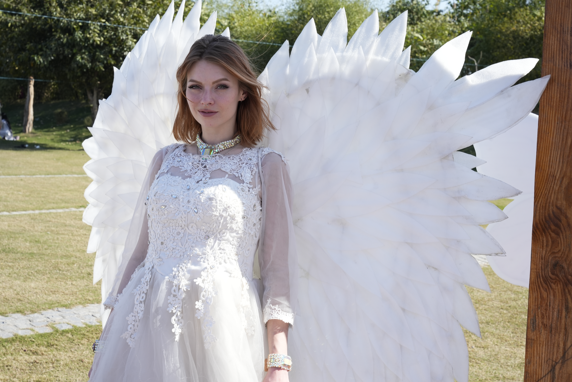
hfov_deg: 37.3
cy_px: 191
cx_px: 286
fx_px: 847
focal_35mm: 53
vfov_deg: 25.4
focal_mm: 53.3
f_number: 11
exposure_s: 1/200
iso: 320
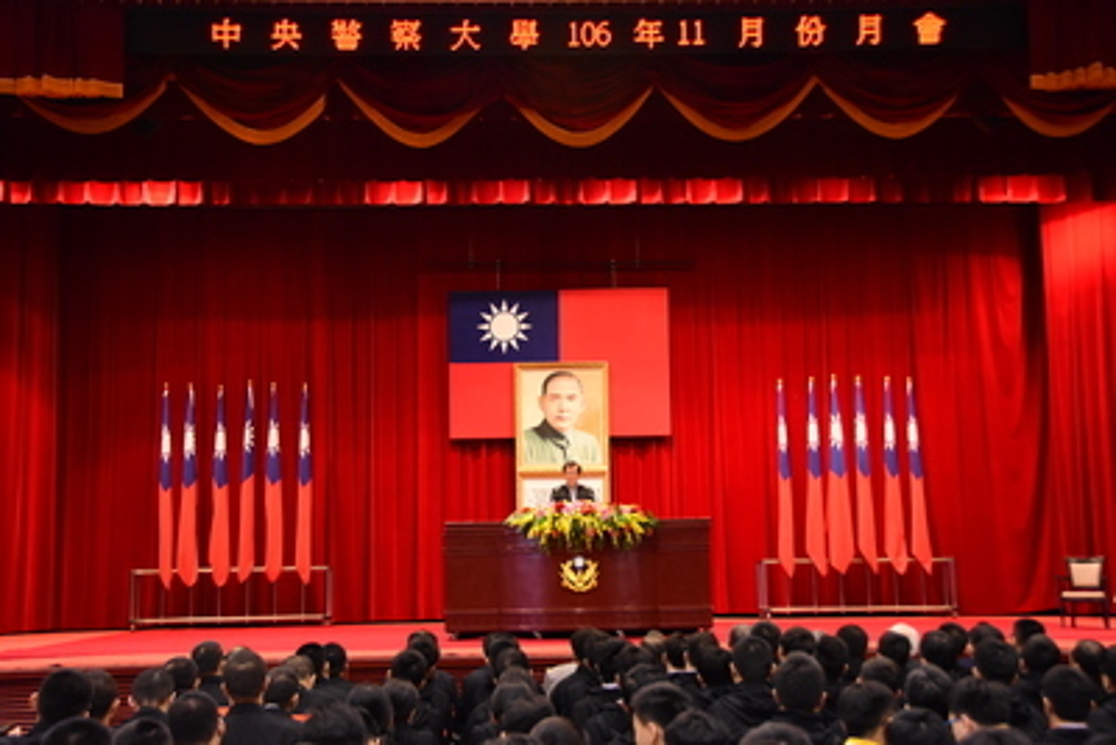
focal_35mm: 51
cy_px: 372
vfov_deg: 26.5
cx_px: 558
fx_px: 1581
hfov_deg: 38.9
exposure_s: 1/125
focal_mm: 34
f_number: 4.5
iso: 2500
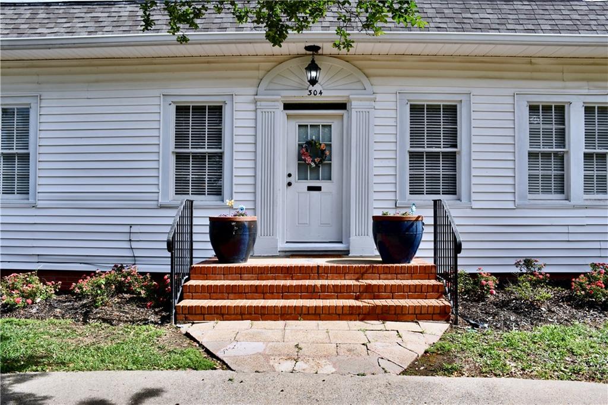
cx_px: 304
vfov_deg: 47.9
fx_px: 456
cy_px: 202
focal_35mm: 27
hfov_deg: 67.4
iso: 140
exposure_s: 1/250
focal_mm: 18
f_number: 8
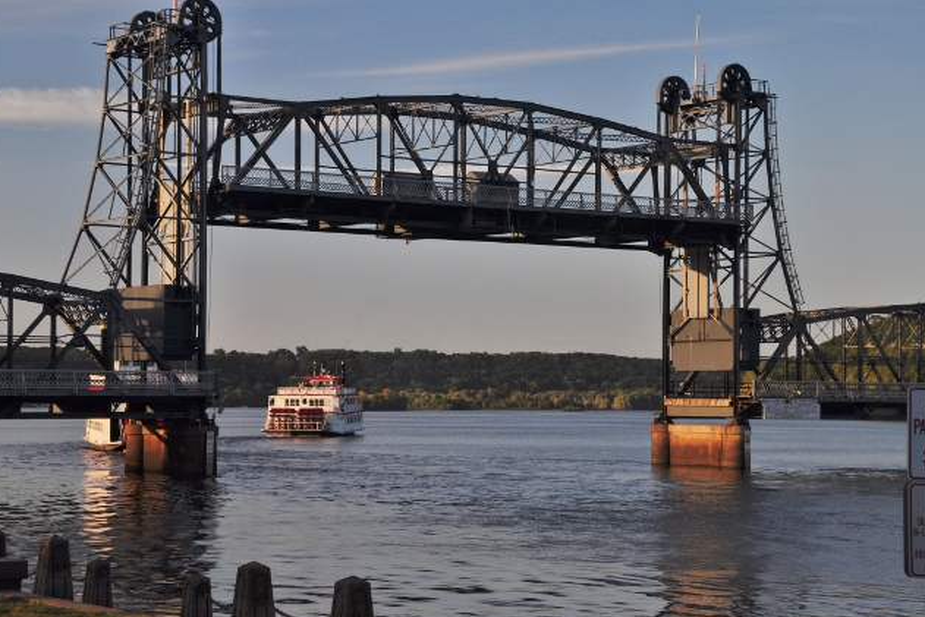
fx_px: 2030
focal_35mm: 79
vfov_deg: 17.3
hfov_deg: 25.7
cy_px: 308
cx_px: 459
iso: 200
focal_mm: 52
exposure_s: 1/90
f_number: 16
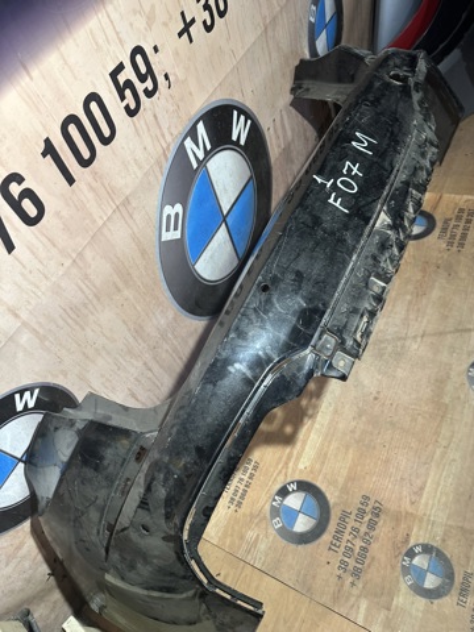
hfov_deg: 56.8
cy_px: 316
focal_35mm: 24
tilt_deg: -51.1
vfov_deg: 71.6
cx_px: 237
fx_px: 438
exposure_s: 1/50
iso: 125
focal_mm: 6.86
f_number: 1.78
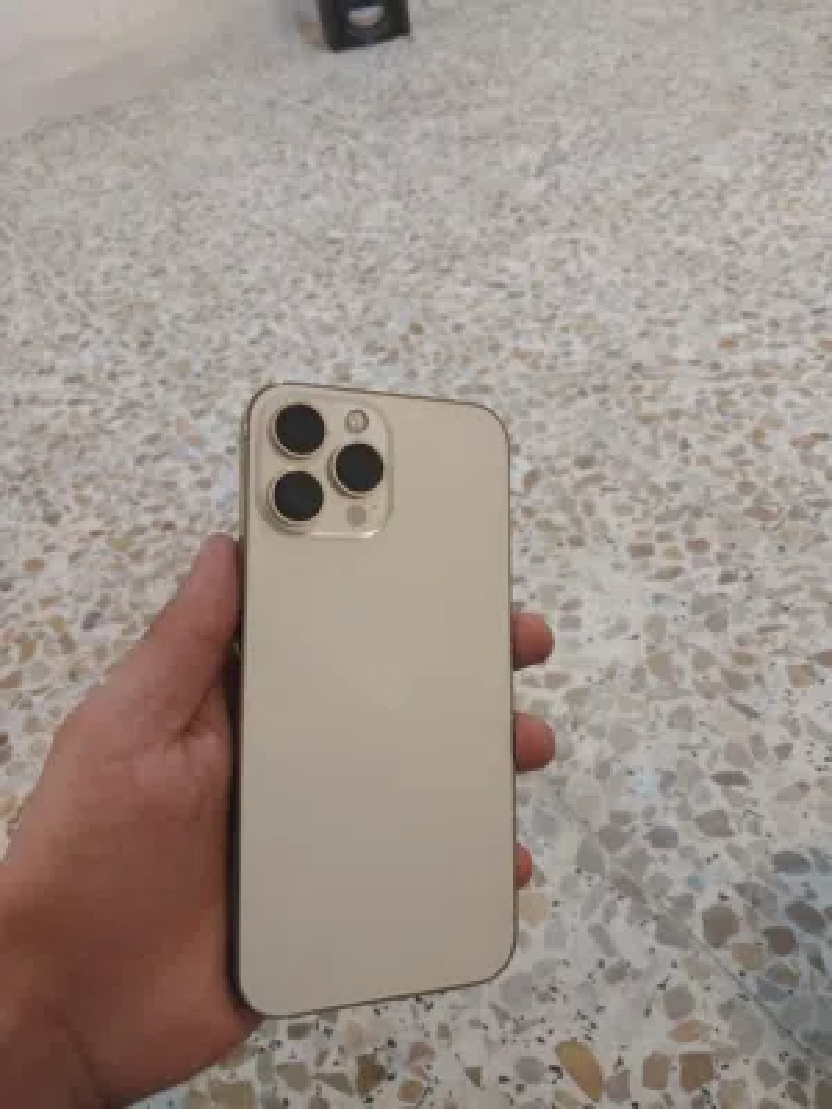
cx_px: 416
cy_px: 554
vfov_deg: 67.3
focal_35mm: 26
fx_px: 833
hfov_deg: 53.1
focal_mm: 4
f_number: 1.8
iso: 125
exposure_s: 1/50
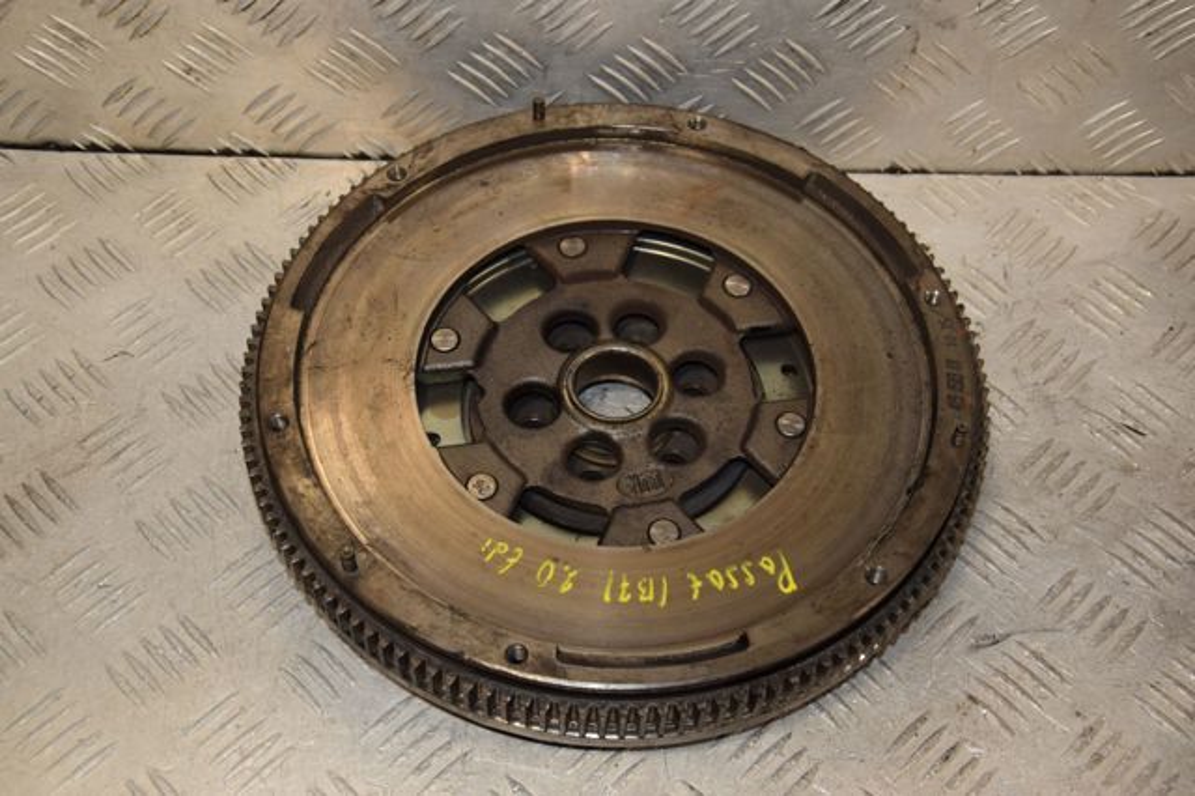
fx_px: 1692
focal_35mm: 51
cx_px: 598
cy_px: 398
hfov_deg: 38.9
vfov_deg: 26.5
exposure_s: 1/200
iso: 800
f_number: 6.3
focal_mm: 34
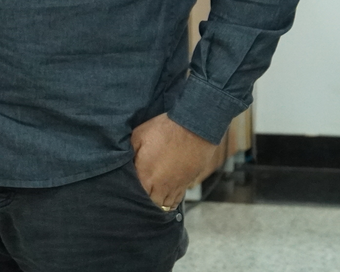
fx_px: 3049
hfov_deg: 6.4
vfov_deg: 5.0
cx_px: 5
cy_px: -212
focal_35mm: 303
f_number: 4
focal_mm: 50
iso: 2500
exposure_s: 1/160
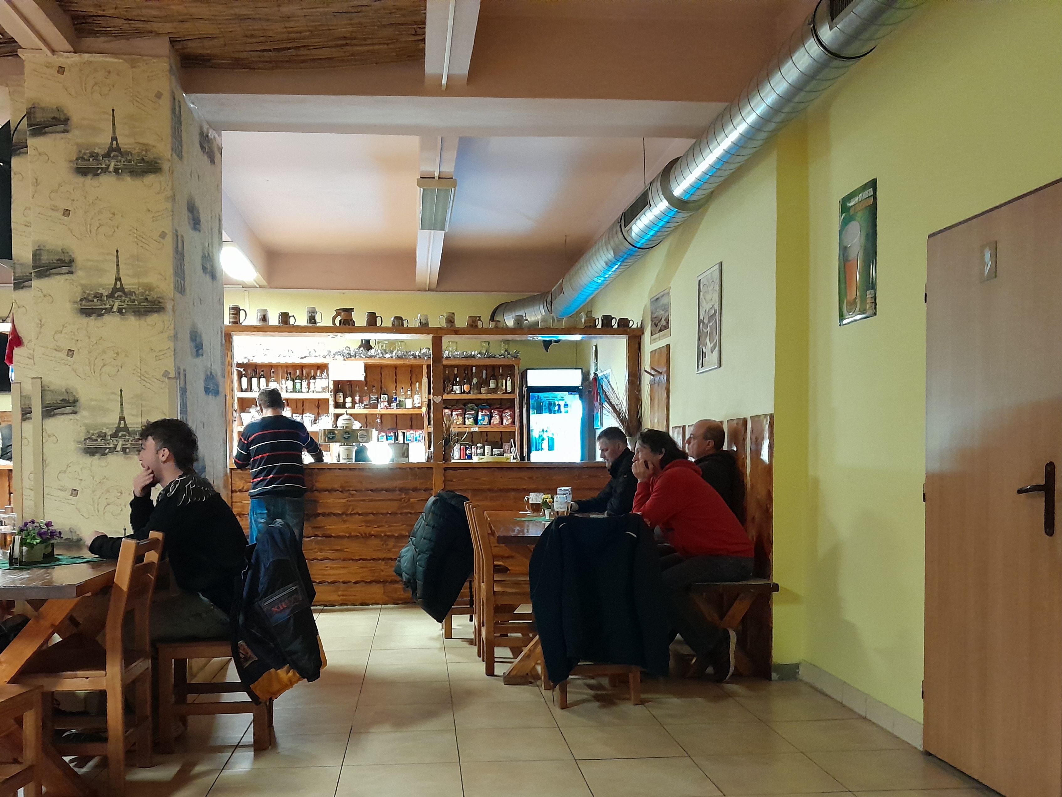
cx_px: 531
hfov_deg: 65.3
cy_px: 398
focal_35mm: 27
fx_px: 828
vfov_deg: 51.4
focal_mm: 4
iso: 800
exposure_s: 1/10
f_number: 1.8
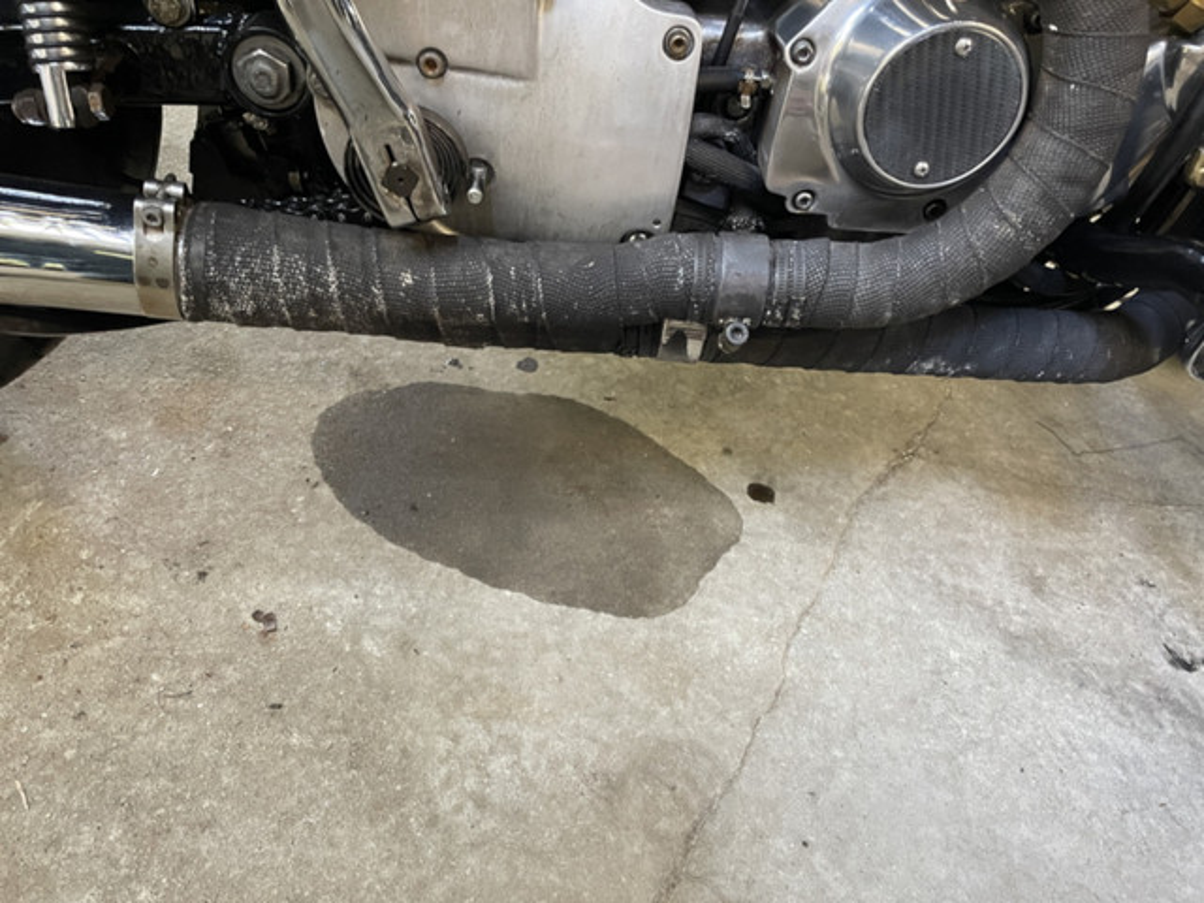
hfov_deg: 67.3
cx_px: 602
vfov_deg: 53.1
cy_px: 452
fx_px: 904
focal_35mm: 26
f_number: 1.6
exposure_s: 1/60
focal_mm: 4.2
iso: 400
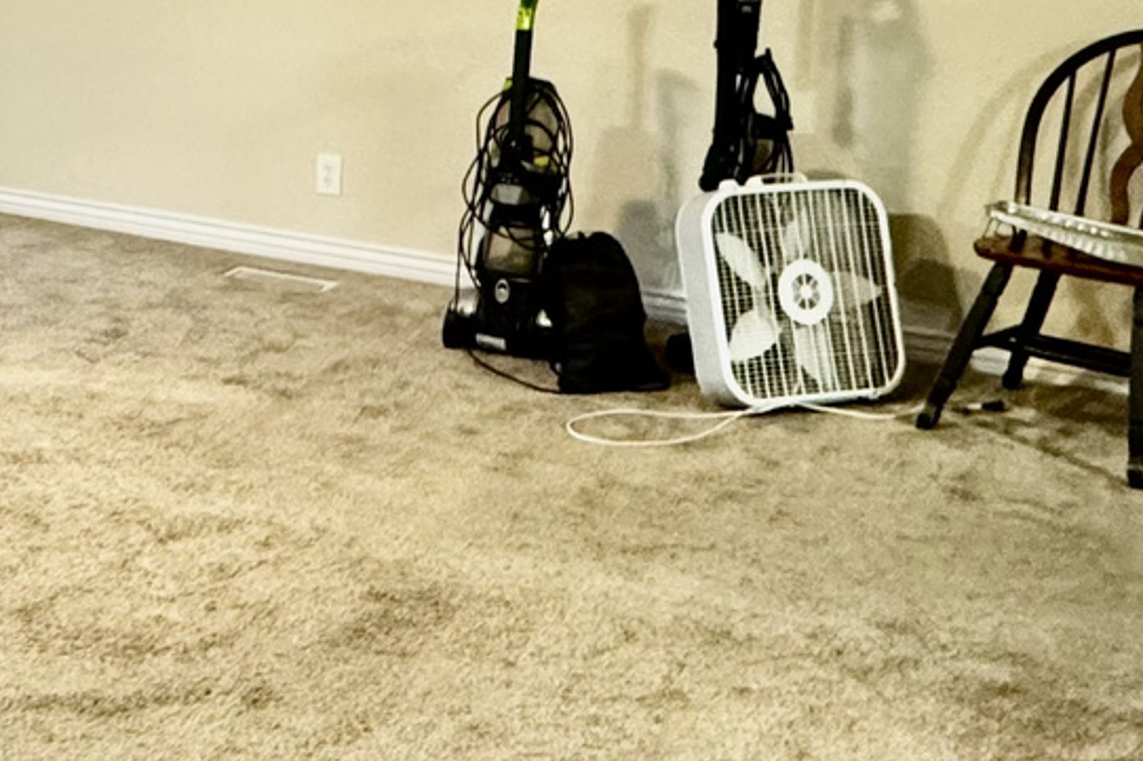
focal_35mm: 55
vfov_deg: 24.4
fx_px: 1746
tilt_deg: -12.9
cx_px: -19
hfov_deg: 33.0
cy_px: 202
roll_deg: -0.6
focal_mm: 2.22
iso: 400
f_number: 2.2
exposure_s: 1/60
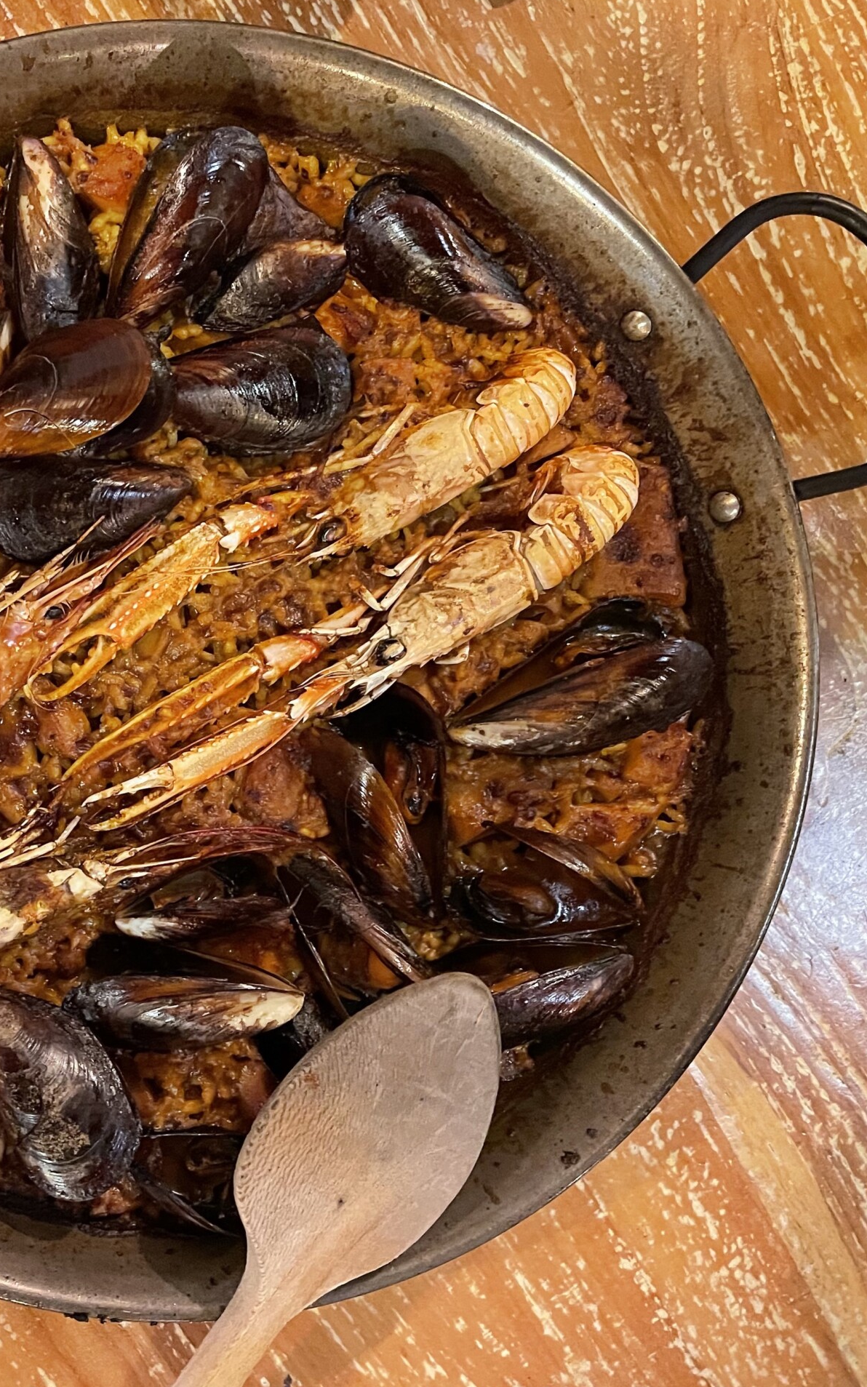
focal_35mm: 37
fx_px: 1399
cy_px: 693
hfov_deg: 32.7
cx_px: 89
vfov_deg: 52.7
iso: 640
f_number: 1.6
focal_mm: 4.2
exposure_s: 1/25
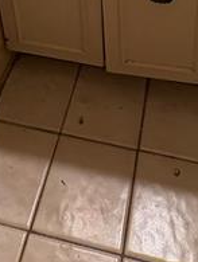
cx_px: 112
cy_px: -156
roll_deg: +0.6
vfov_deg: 24.6
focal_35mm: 55
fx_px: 418
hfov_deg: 26.6
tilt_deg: -21.5
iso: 200
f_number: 2.2
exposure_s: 1/60
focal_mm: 2.22
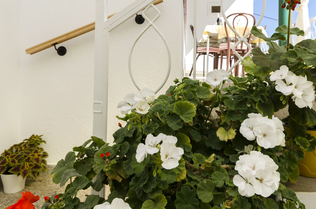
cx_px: 173
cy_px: 69
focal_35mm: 28
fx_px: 243
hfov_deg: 66.0
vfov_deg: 45.9
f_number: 8
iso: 100
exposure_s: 1/200
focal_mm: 13
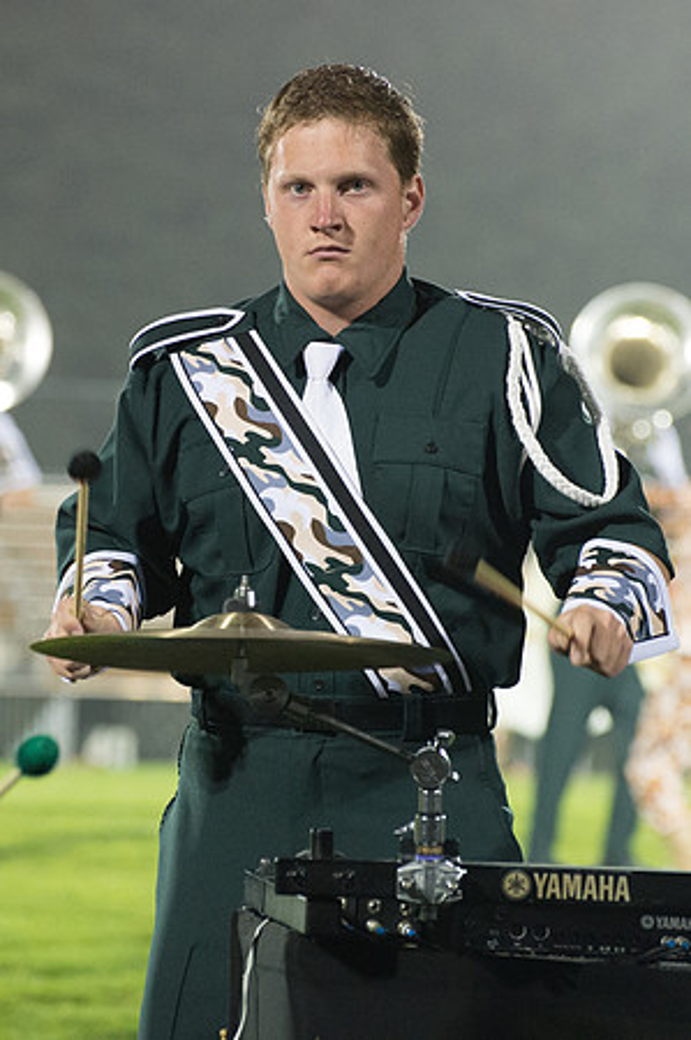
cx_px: 344
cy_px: 463
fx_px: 7458
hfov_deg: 5.3
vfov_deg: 8.0
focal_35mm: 258
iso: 5600
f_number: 4.8
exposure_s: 1/160
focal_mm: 155
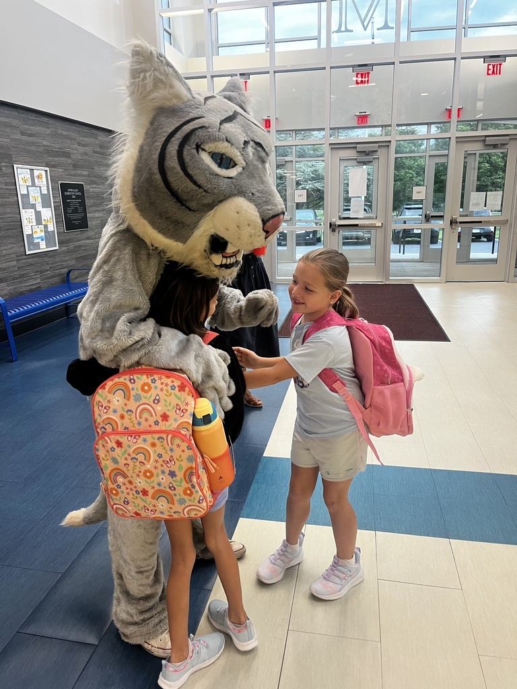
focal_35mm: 26
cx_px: 258
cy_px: 344
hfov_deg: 53.1
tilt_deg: -14.7
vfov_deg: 67.3
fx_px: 518
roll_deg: +4.0
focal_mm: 5.1
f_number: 1.6
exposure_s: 1/60
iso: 100
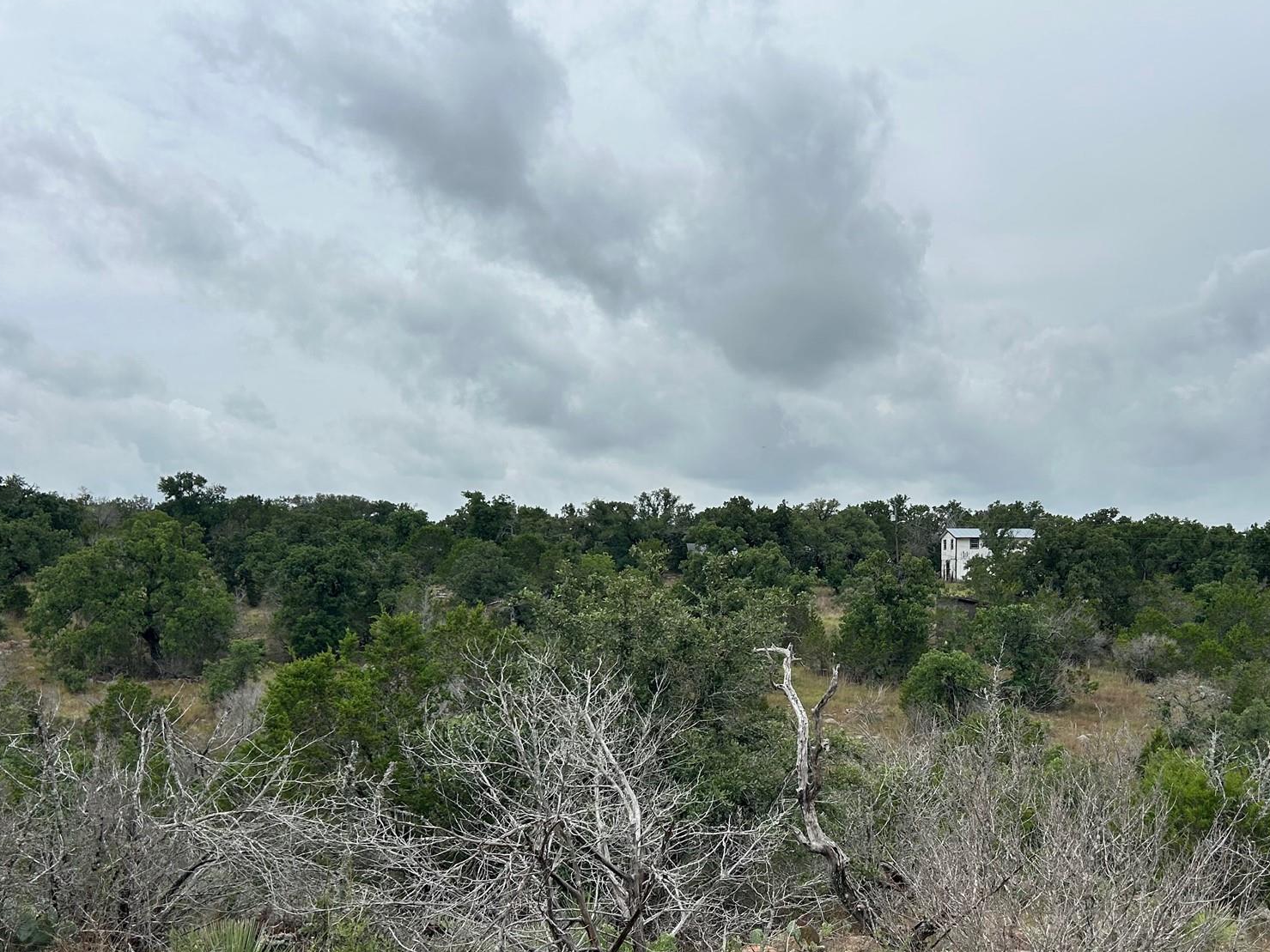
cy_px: 611
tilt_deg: -1.7
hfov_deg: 51.1
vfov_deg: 39.3
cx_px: 742
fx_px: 1321
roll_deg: +0.1
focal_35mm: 36
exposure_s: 1/6579
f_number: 1.5
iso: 50
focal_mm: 5.7
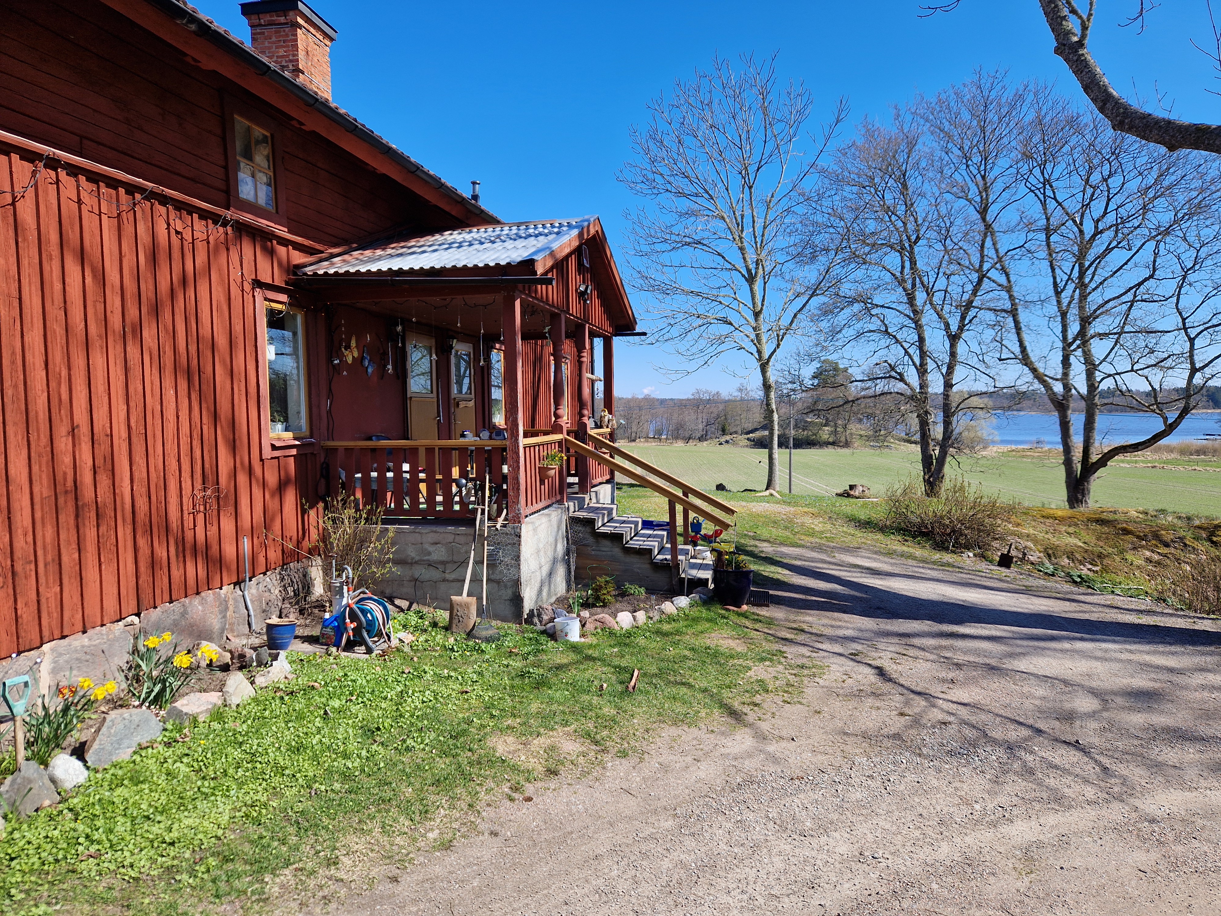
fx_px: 811
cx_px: 610
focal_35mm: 23
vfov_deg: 58.9
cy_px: 458
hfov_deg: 73.9
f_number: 1.8
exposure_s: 1/1172
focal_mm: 5.4
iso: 50
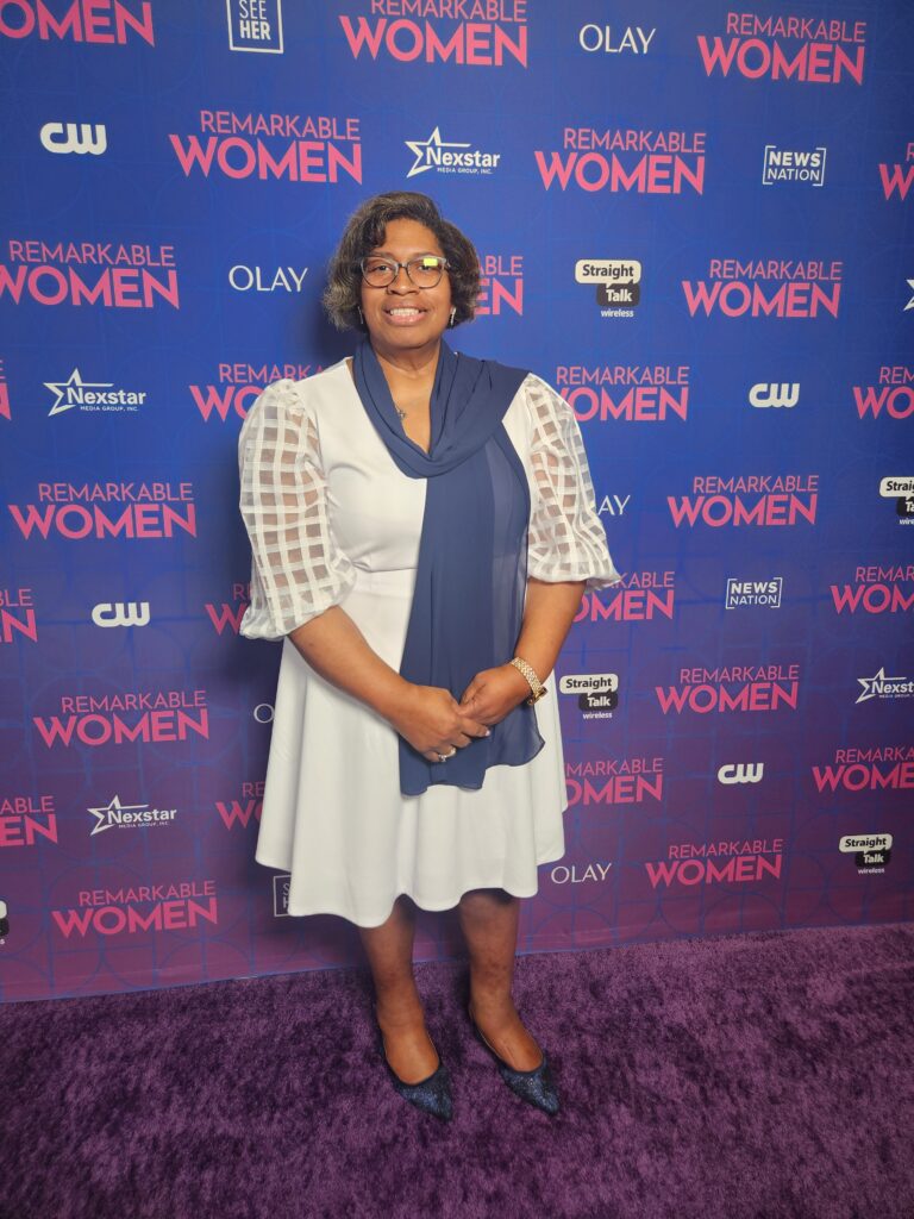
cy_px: 610
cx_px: 457
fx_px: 810
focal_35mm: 23
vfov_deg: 73.9
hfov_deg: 58.9
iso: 50
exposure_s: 1/54
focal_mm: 5.4
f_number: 1.8
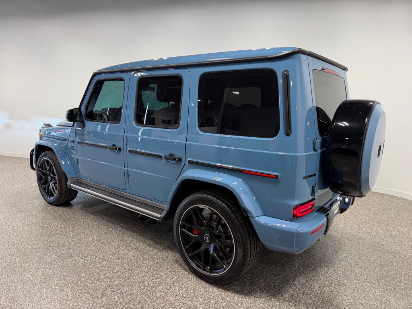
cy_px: 154
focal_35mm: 24
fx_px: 286
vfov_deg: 56.8
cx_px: 206
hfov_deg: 71.6
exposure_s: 1/120
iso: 64
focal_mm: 6.76
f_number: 1.78
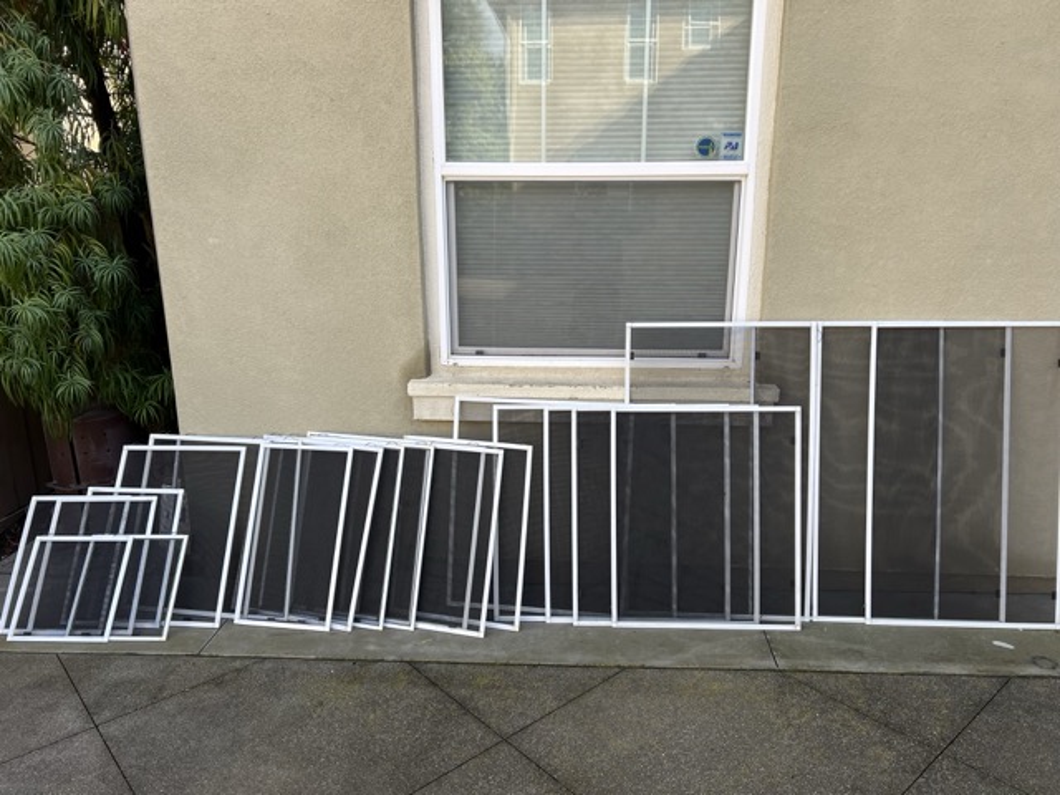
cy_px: 398
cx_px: 530
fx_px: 796
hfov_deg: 67.3
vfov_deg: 53.1
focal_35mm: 26
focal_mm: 5.7
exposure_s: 1/539
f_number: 1.5
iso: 50
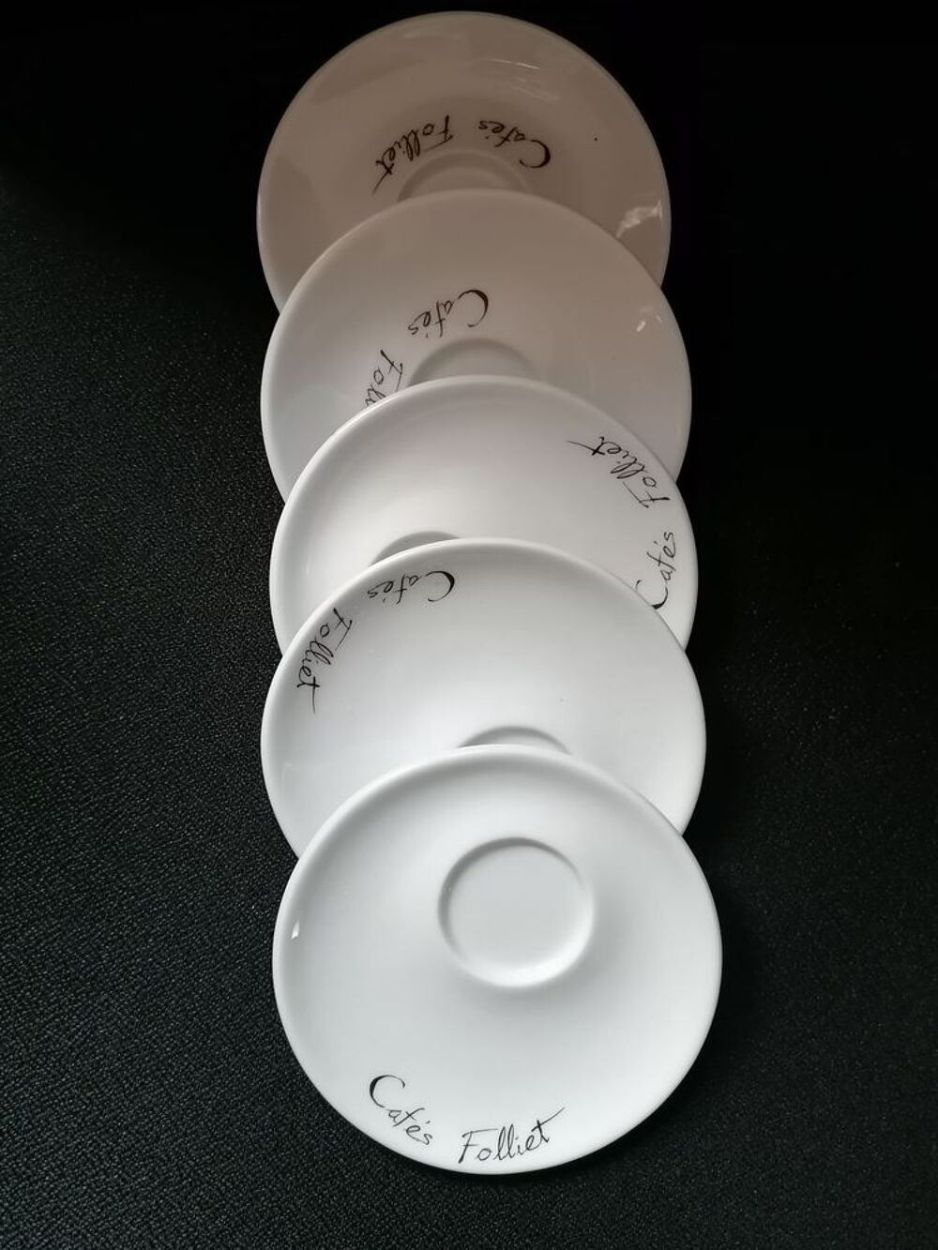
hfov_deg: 41.8
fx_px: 1228
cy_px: 625
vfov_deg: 54.0
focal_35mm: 34
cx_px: 469
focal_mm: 4.75
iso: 640
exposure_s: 1/20
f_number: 1.8
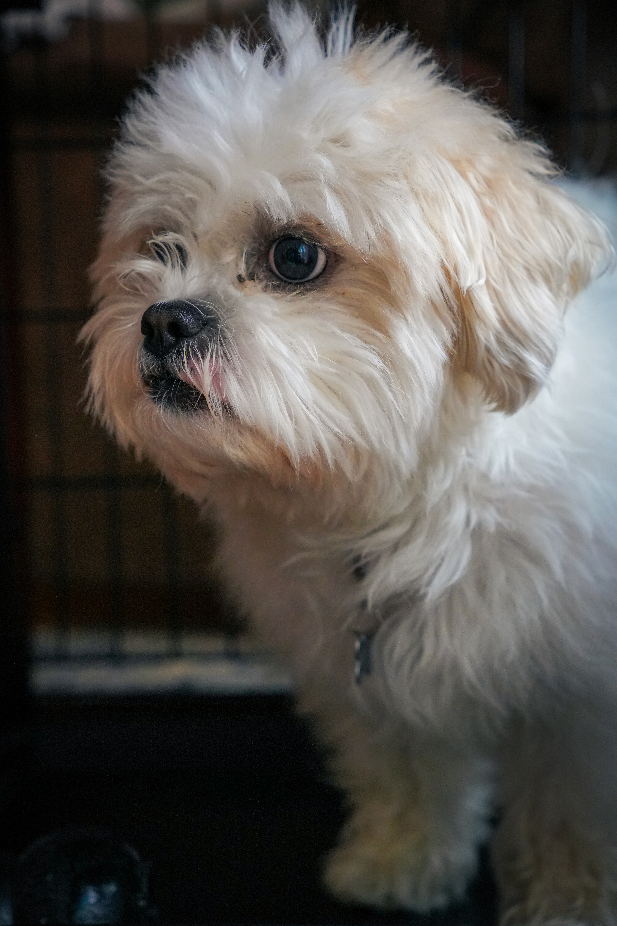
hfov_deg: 22.0
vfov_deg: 32.5
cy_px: 482
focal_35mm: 62
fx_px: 1590
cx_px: 293
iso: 1600
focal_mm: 39.2
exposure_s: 1/250
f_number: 3.5
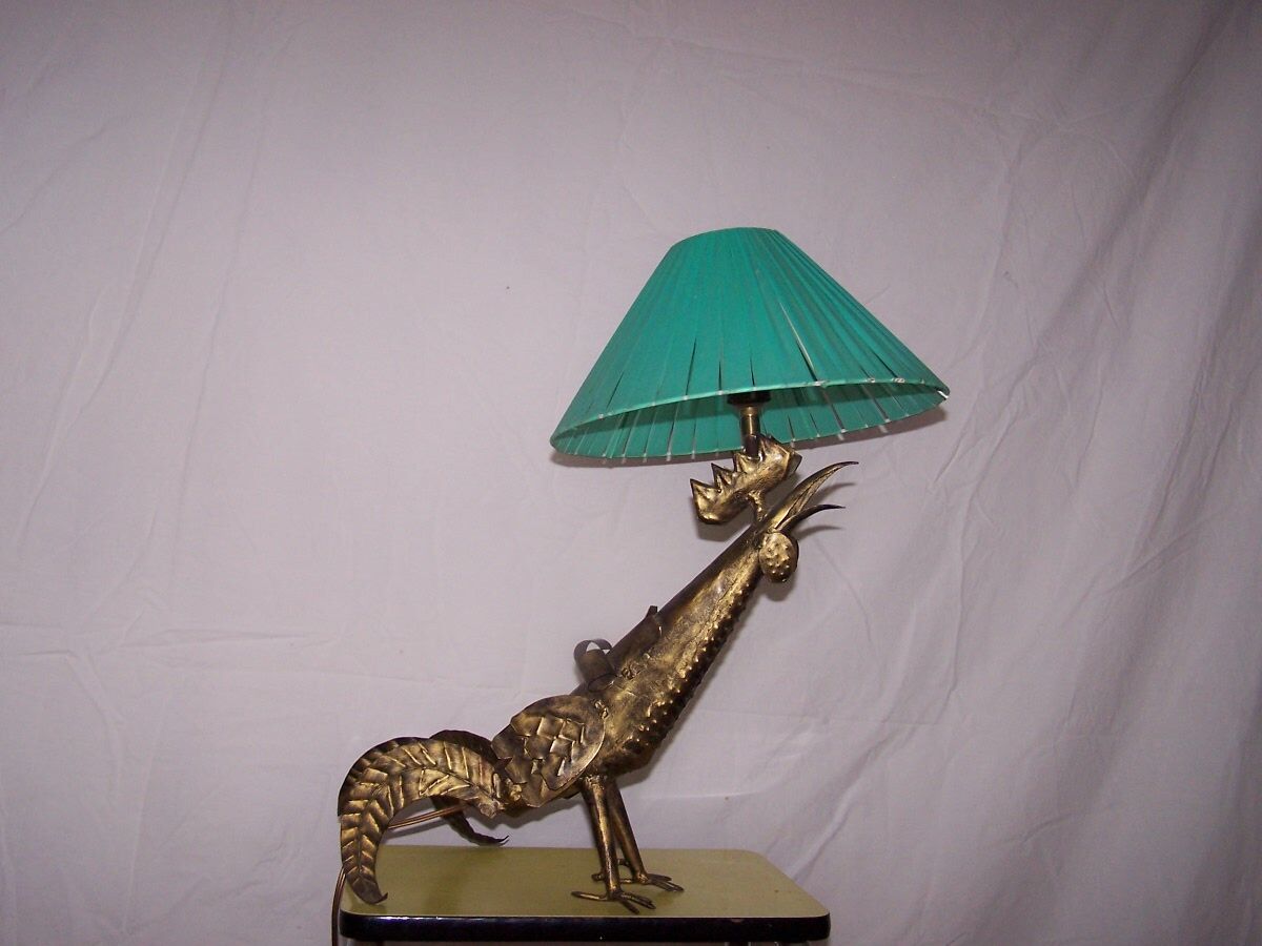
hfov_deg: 49.0
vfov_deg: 37.7
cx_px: 631
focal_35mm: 38
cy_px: 473
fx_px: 1385
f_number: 2.8
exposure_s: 1/60
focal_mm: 6.3
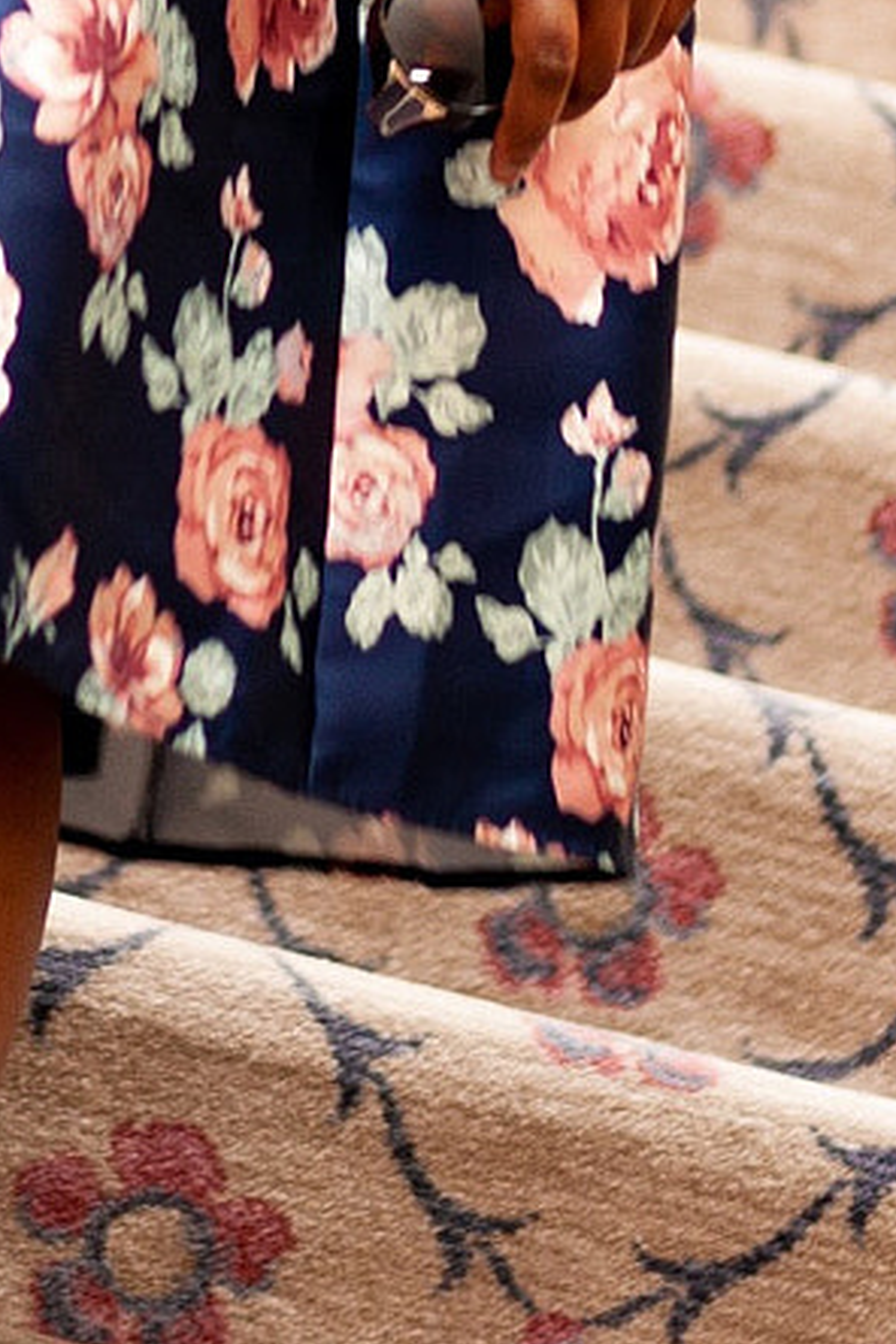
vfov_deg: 11.3
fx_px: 6719
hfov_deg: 7.6
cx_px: -222
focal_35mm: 180
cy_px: -154
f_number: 1.8
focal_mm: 50
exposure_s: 1/60
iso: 200
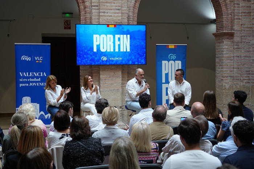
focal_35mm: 50
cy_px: 84
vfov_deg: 27.0
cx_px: 127
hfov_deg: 39.6
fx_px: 353
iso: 1250
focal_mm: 50
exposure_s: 1/160
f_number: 4.5
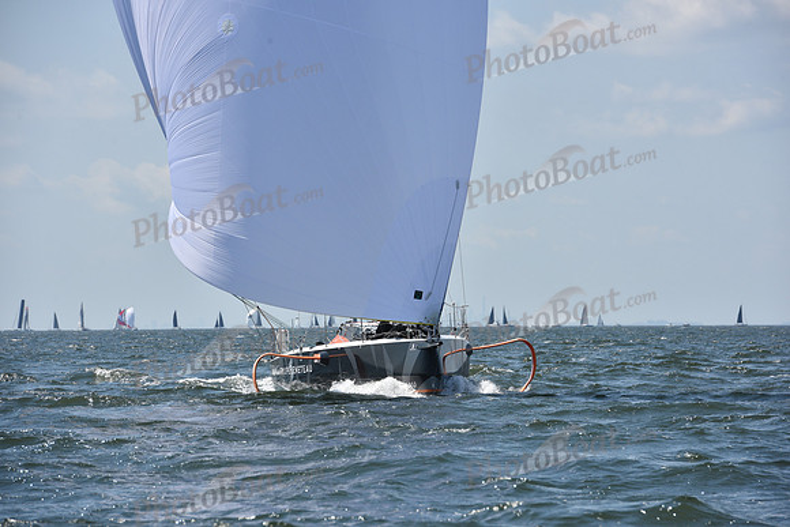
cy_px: 264
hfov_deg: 10.3
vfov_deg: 6.9
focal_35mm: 200
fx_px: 4390
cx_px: 395
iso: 320
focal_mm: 200
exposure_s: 1/1250
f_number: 10
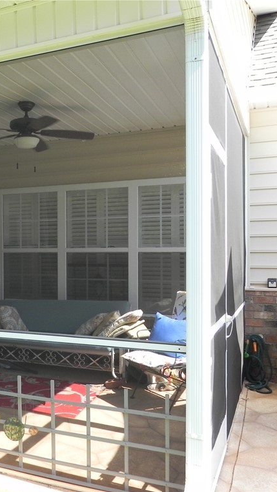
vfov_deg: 52.8
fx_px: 496
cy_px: 247
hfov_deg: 29.6
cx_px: 18
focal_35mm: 38
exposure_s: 1/146
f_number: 4.5
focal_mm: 4.6
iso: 160
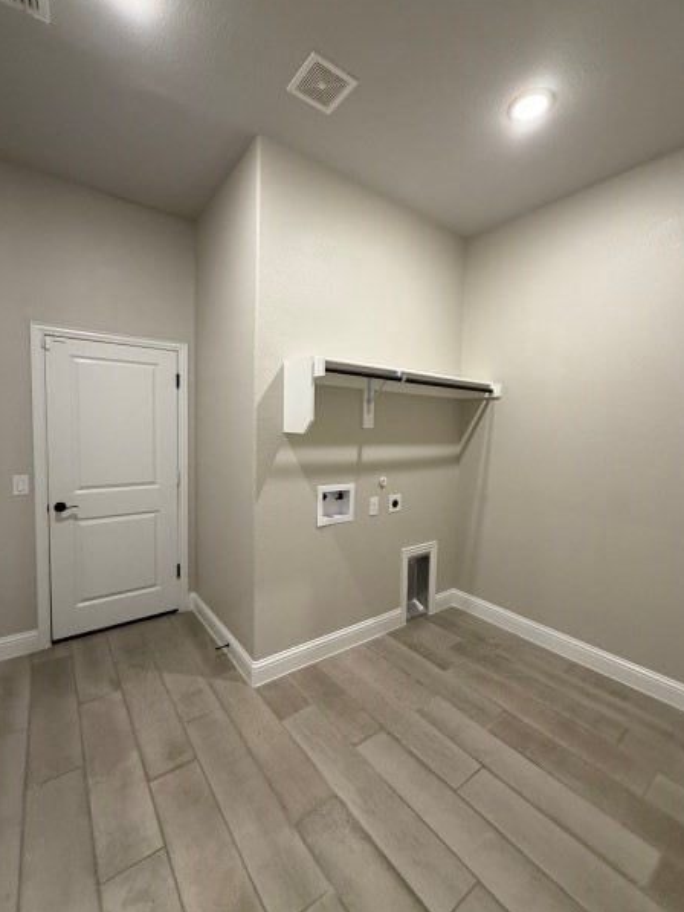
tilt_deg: -3.4
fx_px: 395
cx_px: 337
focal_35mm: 15
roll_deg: -1.2
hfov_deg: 81.8
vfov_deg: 98.2
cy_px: 454
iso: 320
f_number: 2.2
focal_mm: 2.22
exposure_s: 1/60
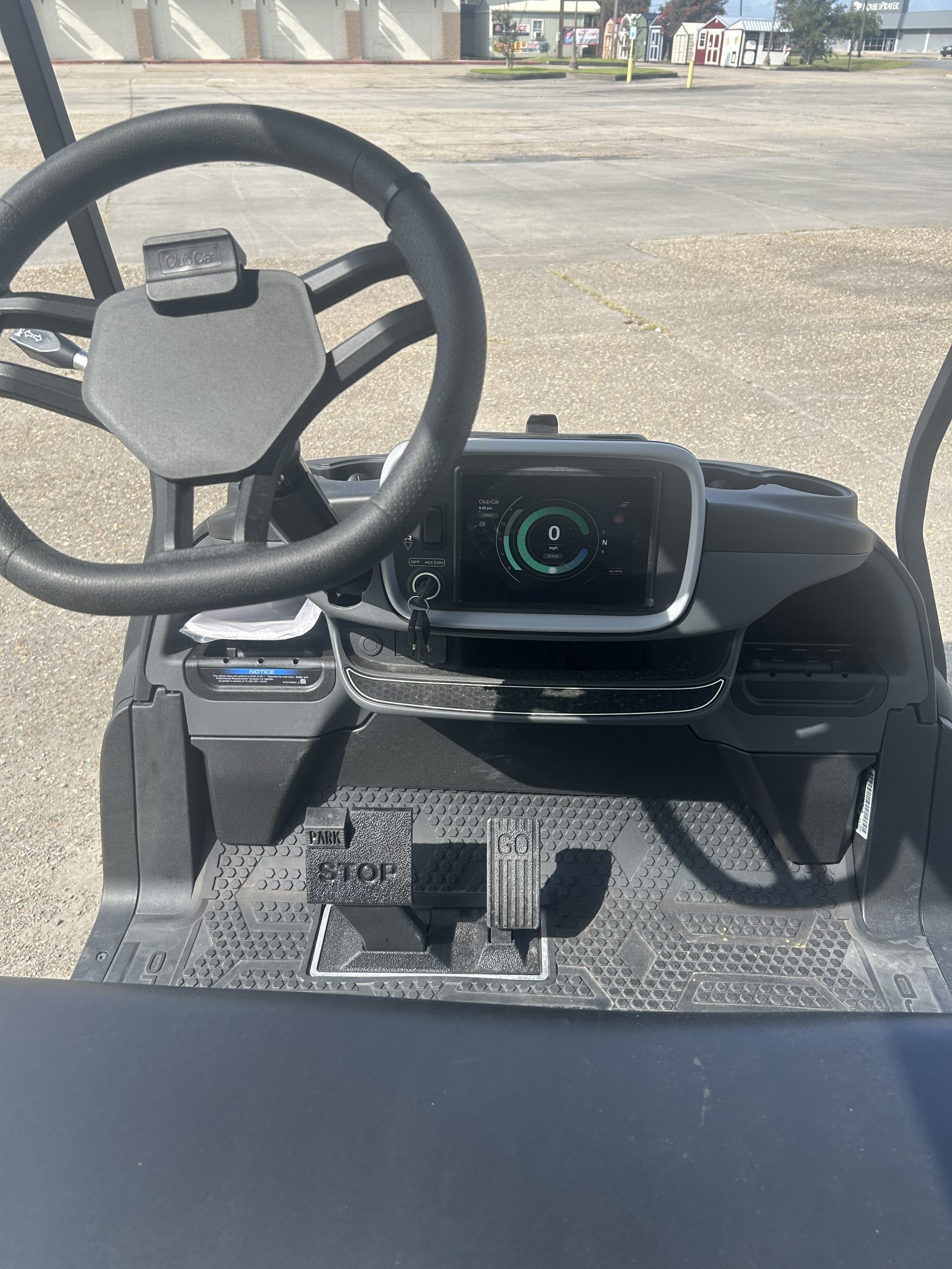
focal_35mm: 26
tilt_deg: -30.9
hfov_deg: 53.1
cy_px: 634
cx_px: 476
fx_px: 953
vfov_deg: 67.3
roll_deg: -0.6
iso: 50
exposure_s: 1/2008
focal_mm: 5.7
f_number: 1.5
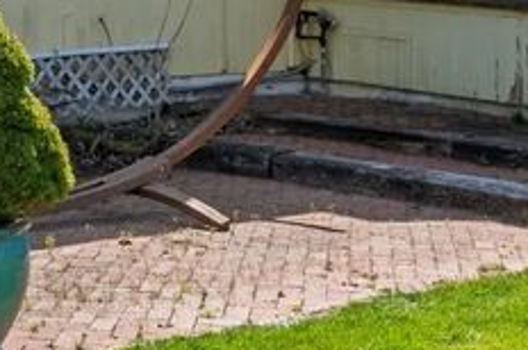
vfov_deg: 15.7
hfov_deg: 24.0
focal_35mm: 84
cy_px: -44
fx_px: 1230
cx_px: 132
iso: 100
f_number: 10
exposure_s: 1/60
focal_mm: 19
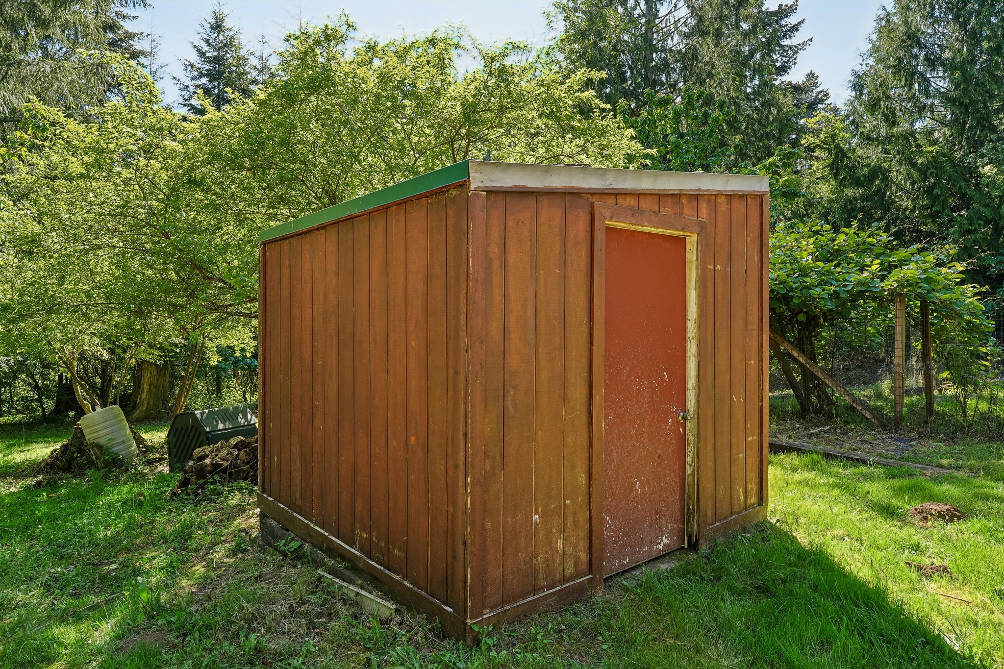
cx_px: 502
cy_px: 334
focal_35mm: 22
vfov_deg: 57.2
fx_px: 613
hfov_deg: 78.6
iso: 400
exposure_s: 1/80
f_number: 8
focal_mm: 22
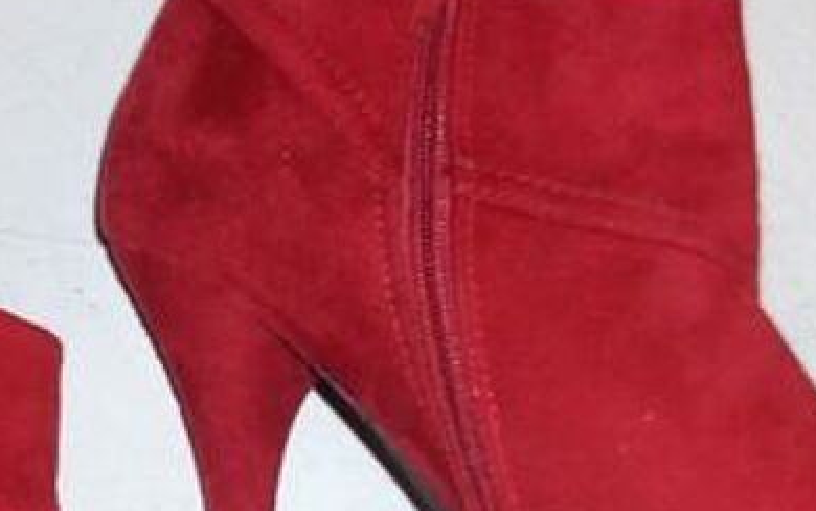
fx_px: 1935
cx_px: 236
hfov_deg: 23.6
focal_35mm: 87
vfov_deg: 14.7
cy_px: 563
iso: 125
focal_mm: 5.7
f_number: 2.9
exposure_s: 1/40
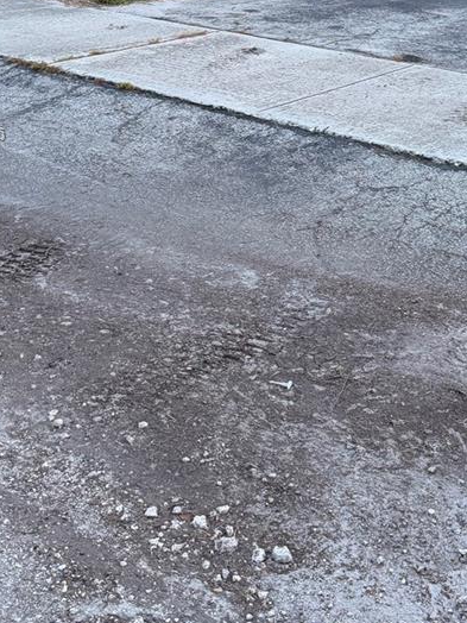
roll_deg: -3.7
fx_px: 989
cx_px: 320
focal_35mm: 55
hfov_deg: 26.4
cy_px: 136
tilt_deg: -14.9
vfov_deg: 34.0
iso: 200
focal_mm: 6.76
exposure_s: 1/82
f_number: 1.78
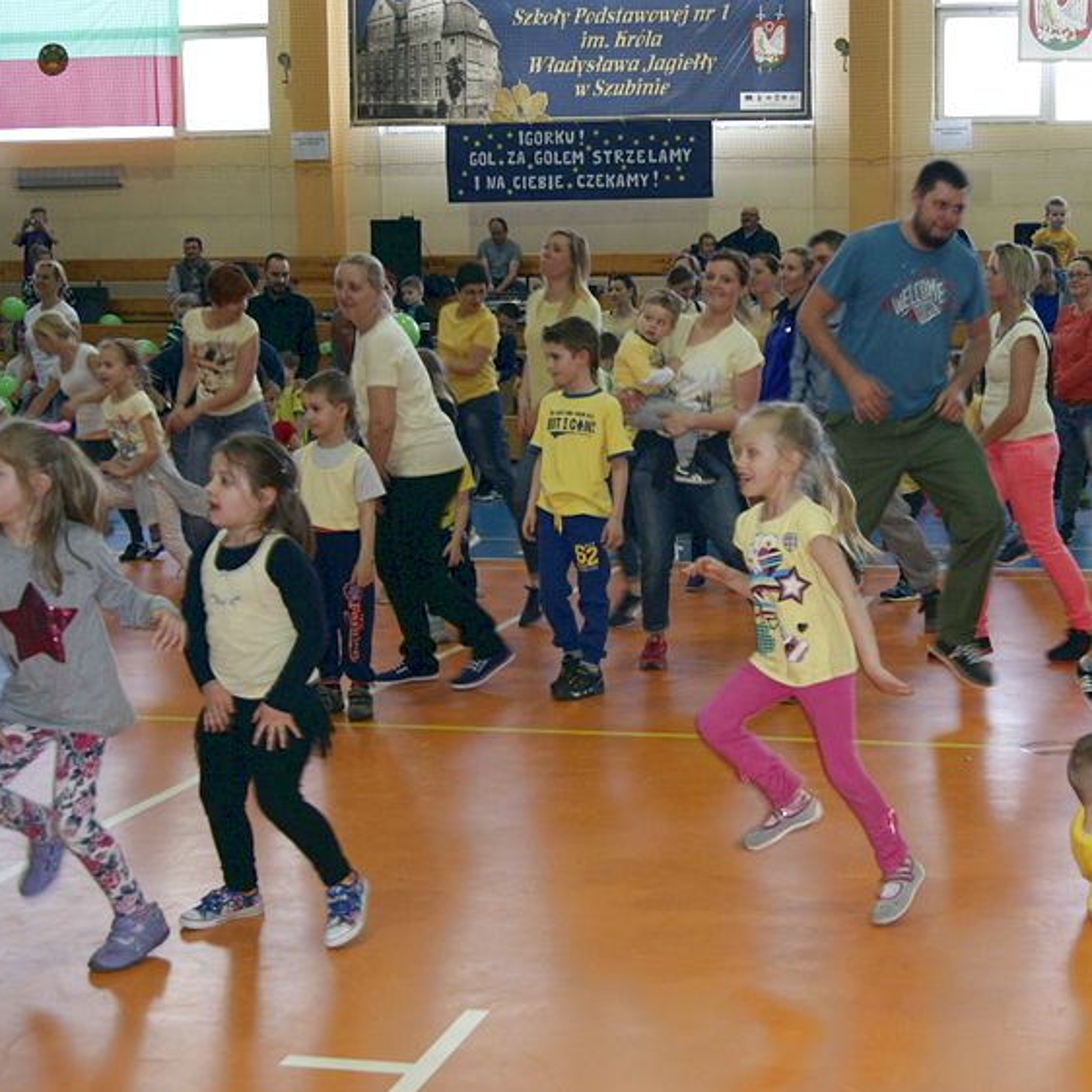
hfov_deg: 31.1
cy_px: 546
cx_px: 804
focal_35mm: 54
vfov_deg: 31.6
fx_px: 1927
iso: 400
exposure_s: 1/60
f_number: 5.6
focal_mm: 28
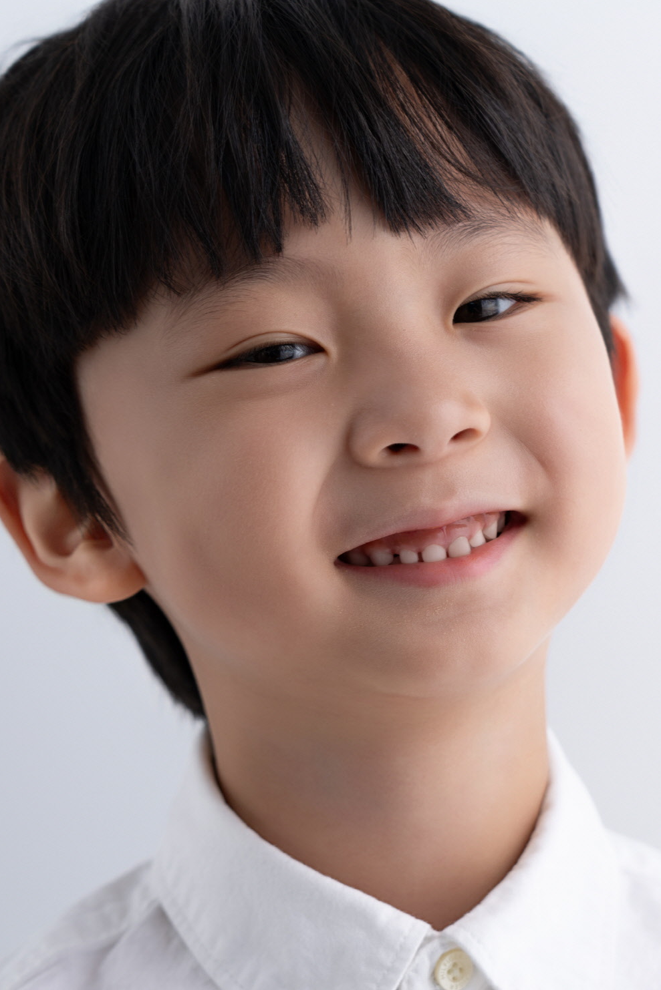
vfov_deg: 22.9
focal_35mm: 89
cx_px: 329
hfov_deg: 15.4
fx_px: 2450
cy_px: 497
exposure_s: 1/125
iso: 100
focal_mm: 88
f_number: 5.6
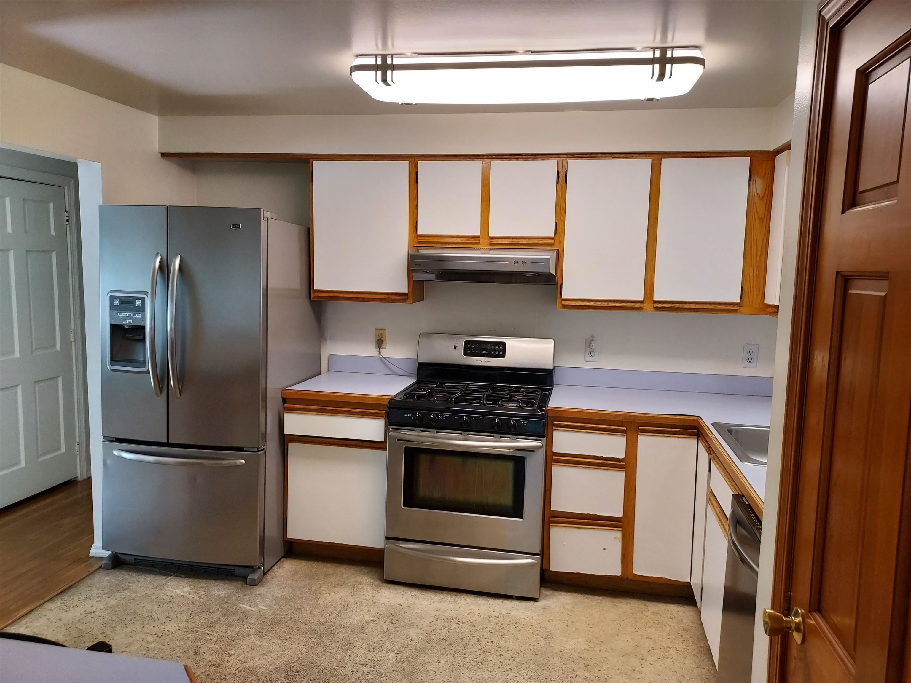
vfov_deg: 56.8
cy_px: 342
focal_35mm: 24
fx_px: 632
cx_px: 456
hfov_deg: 71.6
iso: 125
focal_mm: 4.6
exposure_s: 1/60
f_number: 1.8
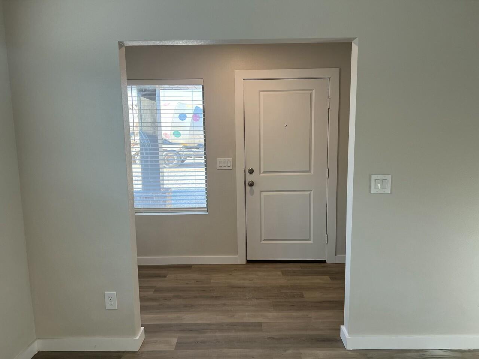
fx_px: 360
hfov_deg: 67.3
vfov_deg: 53.1
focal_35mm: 26
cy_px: 180
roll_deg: +1.1
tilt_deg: -8.3
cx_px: 240
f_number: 1.5
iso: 64
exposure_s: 1/149
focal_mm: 5.7
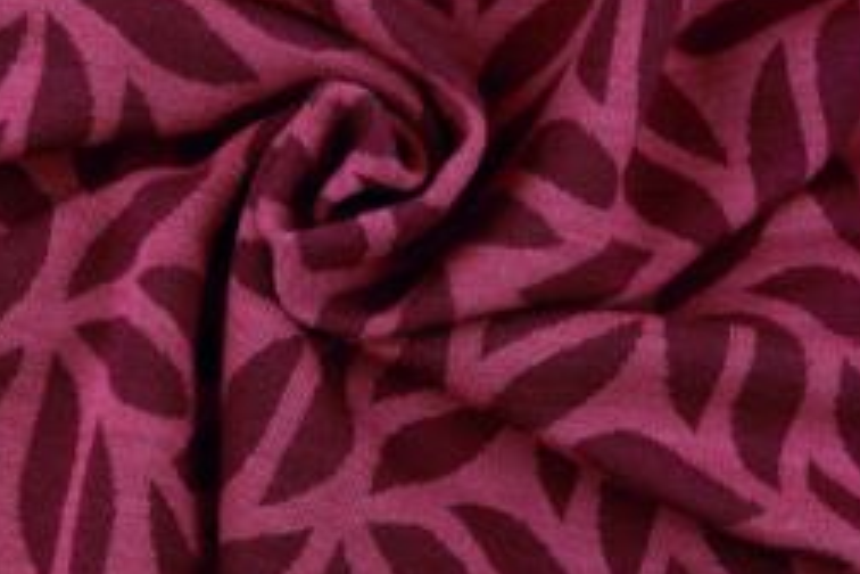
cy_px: 220
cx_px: 328
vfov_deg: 14.4
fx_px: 2269
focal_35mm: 95
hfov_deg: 21.4
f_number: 3.2
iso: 500
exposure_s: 1/80
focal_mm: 16.74
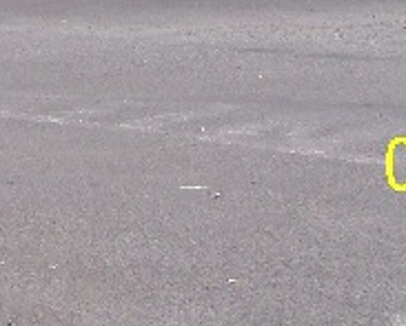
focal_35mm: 162
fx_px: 1950
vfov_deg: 9.0
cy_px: -335
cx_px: -71
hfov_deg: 11.7
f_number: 4.8
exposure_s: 1/700
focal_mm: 8
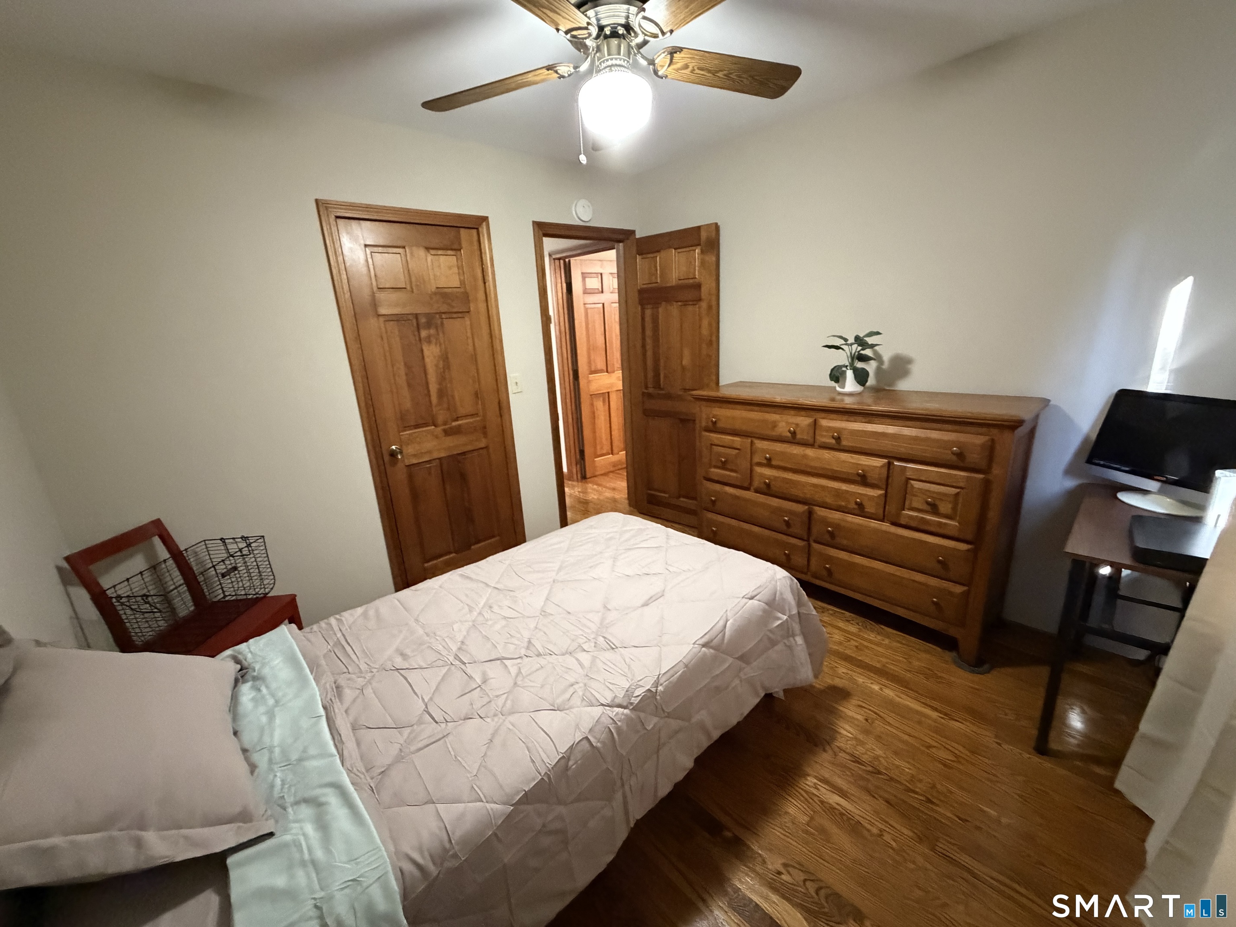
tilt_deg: -16.5
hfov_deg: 102.1
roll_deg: +3.6
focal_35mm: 14
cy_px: 464
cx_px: 618
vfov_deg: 85.7
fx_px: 500
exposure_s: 1/60
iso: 1250
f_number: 2.2
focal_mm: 2.22
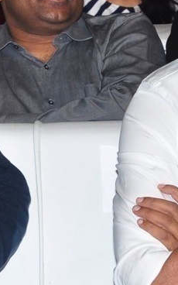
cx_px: 85
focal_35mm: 349
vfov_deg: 6.0
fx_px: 2709
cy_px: 130
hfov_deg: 3.8
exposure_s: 1/125
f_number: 8
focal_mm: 70
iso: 500
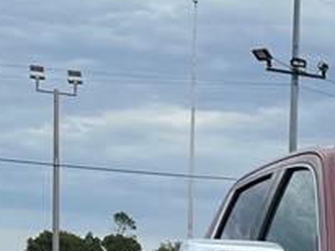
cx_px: 655
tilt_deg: -4.9
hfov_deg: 13.2
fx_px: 1259
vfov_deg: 10.8
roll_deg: -3.2
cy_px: 419
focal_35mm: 130
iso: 50
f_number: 1.5
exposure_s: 1/8696
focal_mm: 5.7
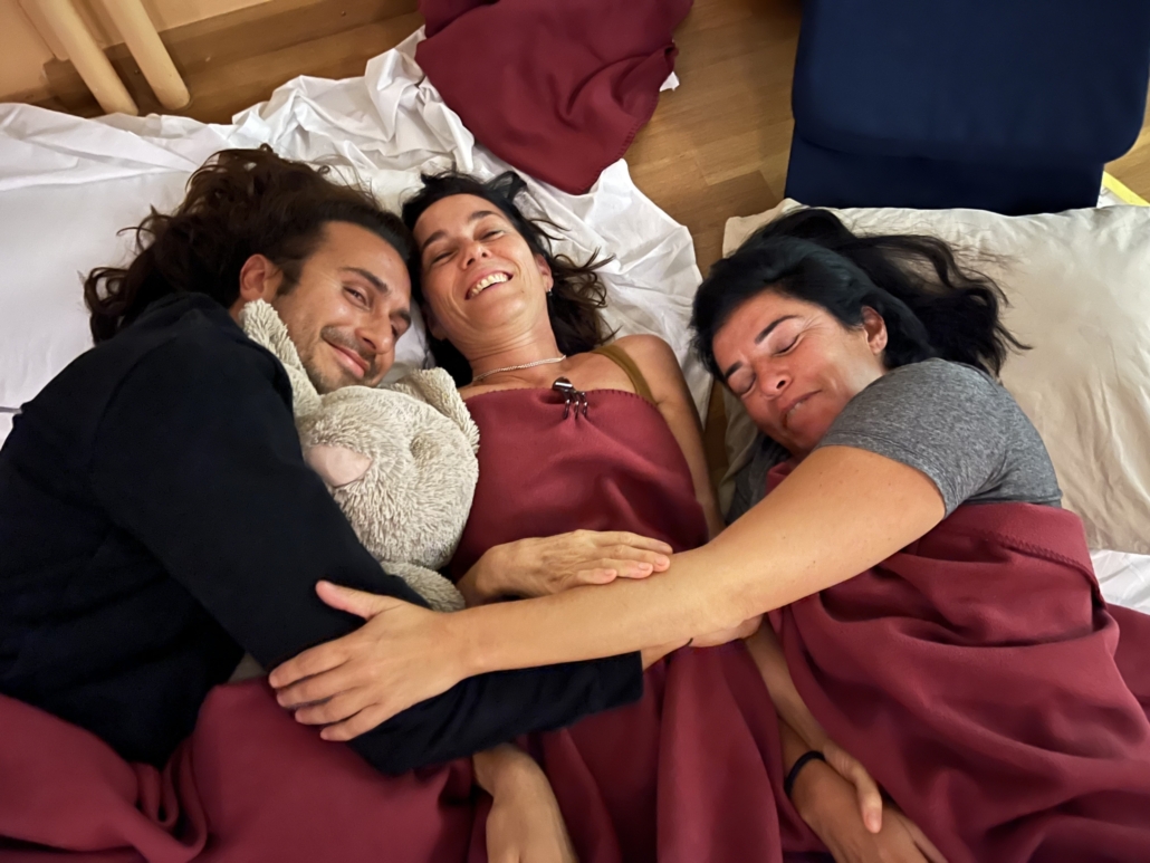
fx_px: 864
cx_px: 575
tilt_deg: -71.1
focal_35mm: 26
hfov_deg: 67.3
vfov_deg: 53.1
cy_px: 432
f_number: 1.6
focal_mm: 5.1
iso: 2500
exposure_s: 1/15
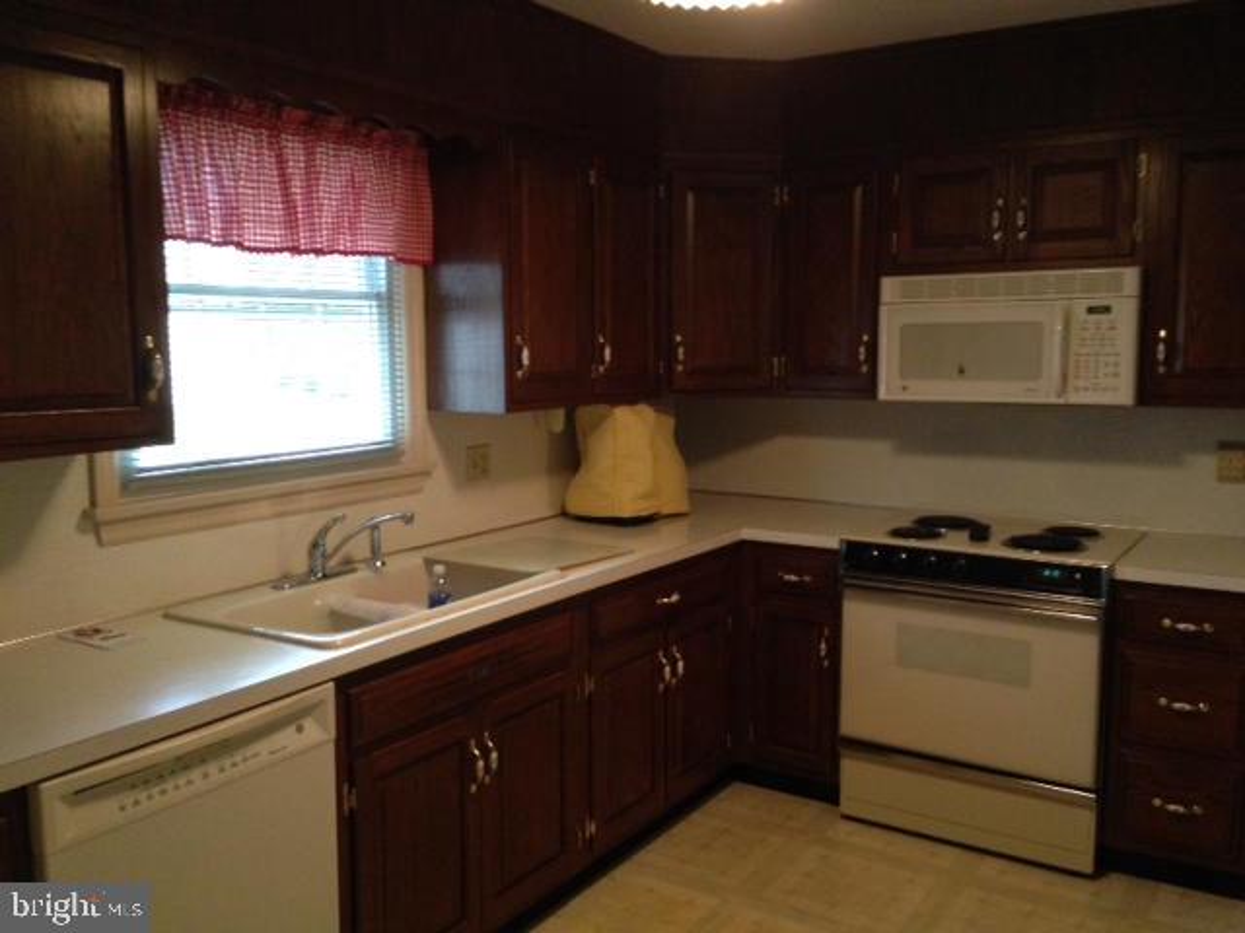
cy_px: 466
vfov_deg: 42.9
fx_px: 1187
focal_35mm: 33
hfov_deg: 55.4
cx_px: 622
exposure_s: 1/20
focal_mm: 4.12
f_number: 2.4
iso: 320
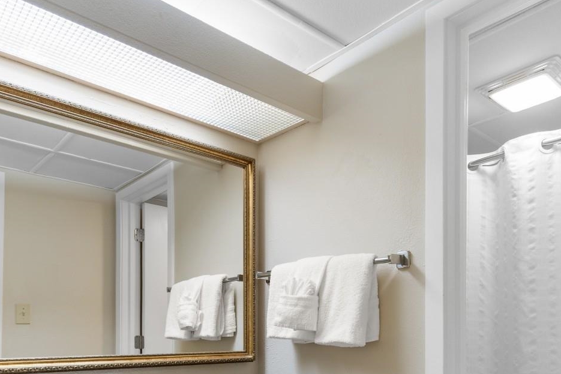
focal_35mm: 26
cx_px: 235
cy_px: 322
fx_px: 405
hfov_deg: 69.0
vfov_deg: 45.8
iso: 100
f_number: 4.5
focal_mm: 10
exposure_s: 1/8
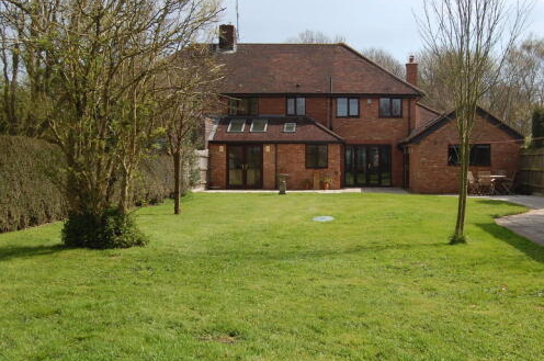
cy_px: 165
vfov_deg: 29.3
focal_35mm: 46
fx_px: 689
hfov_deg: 42.9
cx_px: 324
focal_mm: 23
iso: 200
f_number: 8
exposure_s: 1/250
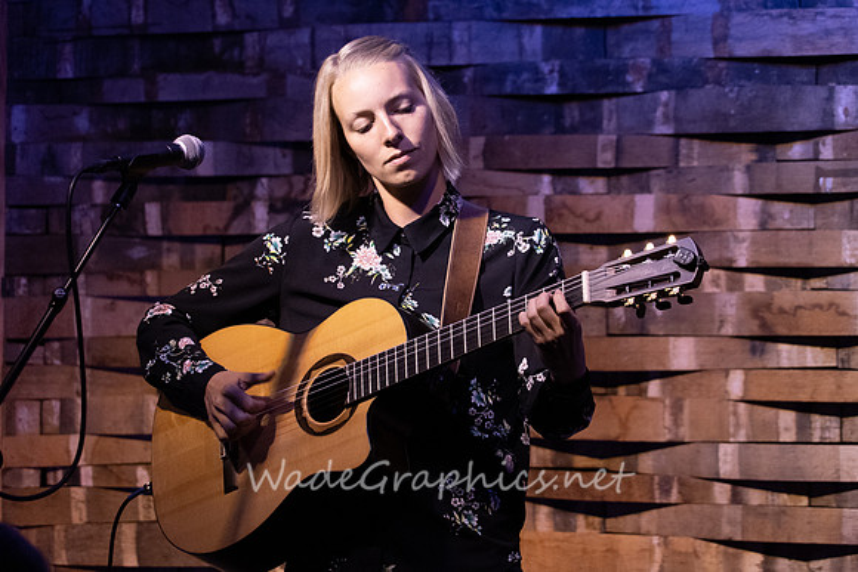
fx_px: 6630
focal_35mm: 278
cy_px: 250
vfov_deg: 4.9
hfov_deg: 7.4
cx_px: 454
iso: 6400
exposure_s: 1/125
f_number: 6.3
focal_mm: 240
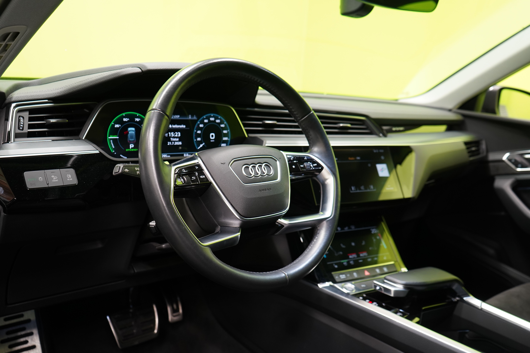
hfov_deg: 60.3
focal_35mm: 31
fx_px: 456
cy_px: 176
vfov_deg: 42.3
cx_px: 265
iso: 1250
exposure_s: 1/20
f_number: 5
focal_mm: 31
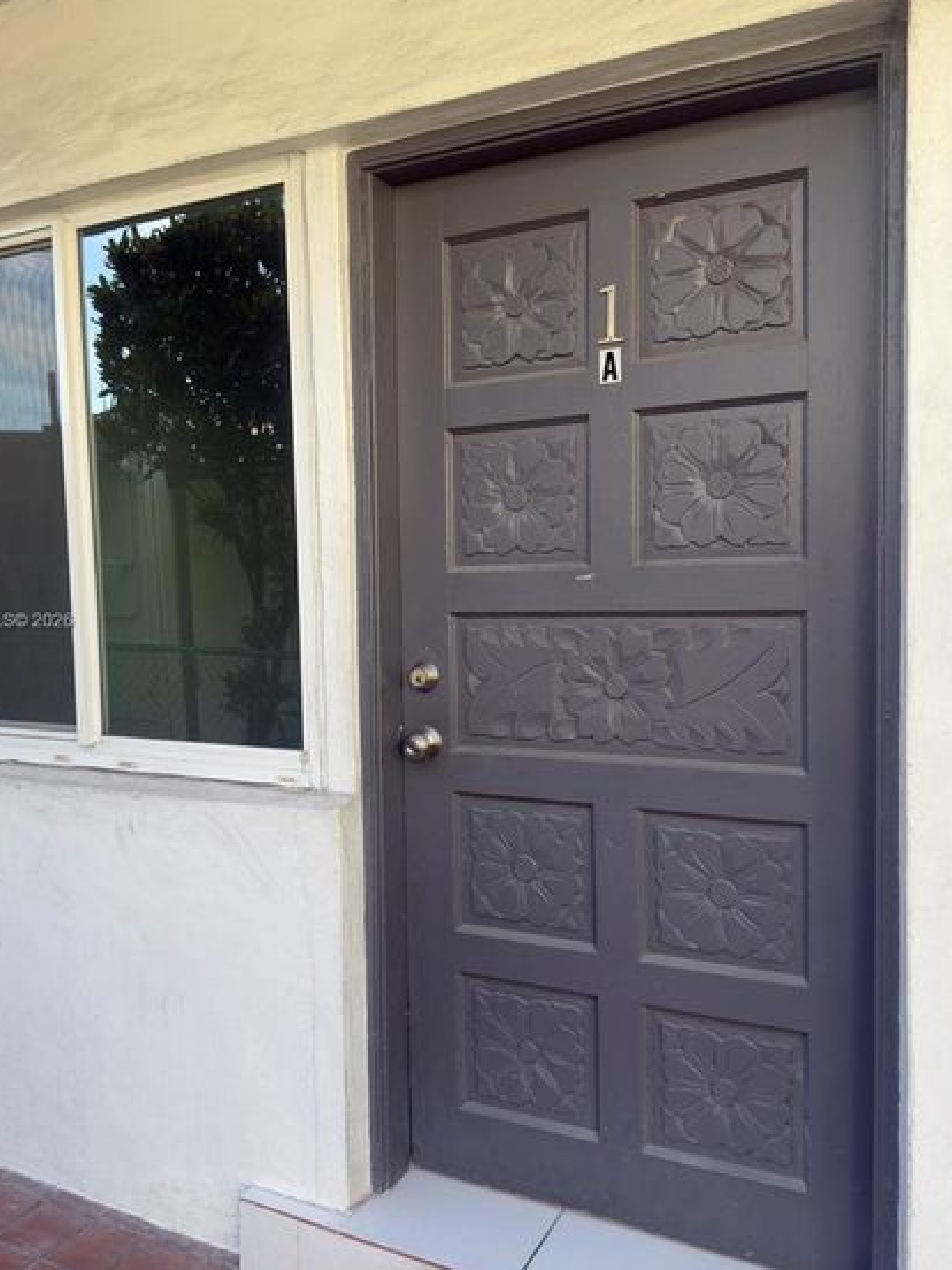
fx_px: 1063
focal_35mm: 29
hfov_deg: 48.1
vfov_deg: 61.7
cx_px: 412
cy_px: 622
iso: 64
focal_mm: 6.76
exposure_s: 1/390
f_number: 1.78
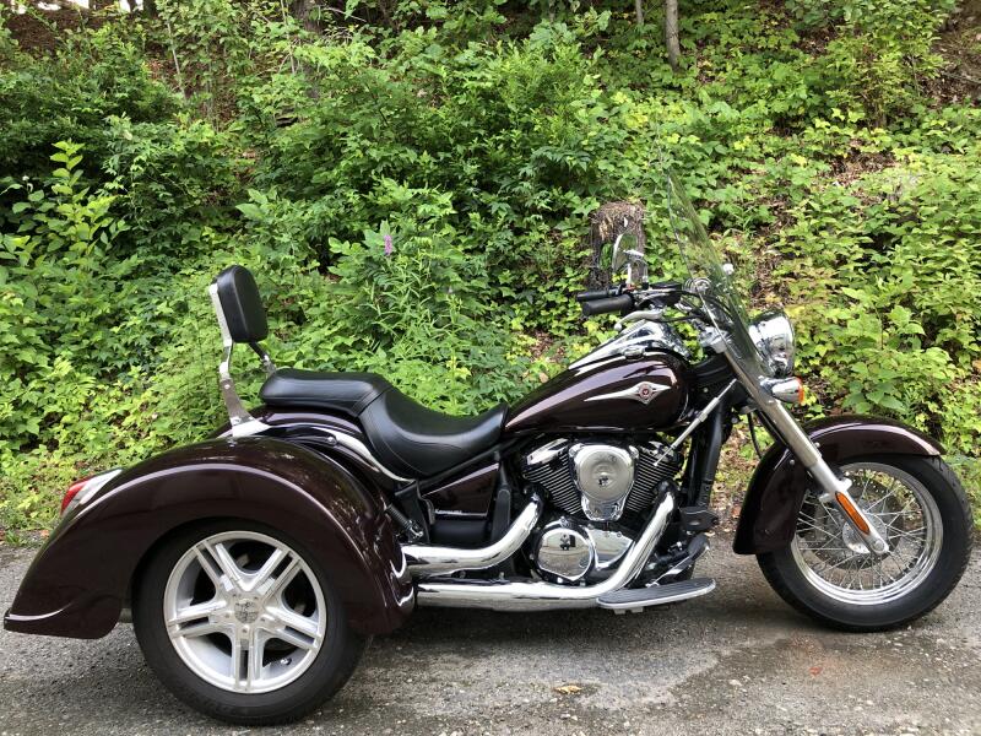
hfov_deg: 63.4
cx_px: 490
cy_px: 368
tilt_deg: -4.6
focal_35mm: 28
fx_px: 794
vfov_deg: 49.7
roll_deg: +4.3
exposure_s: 1/30
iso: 25
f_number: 1.8
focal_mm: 4
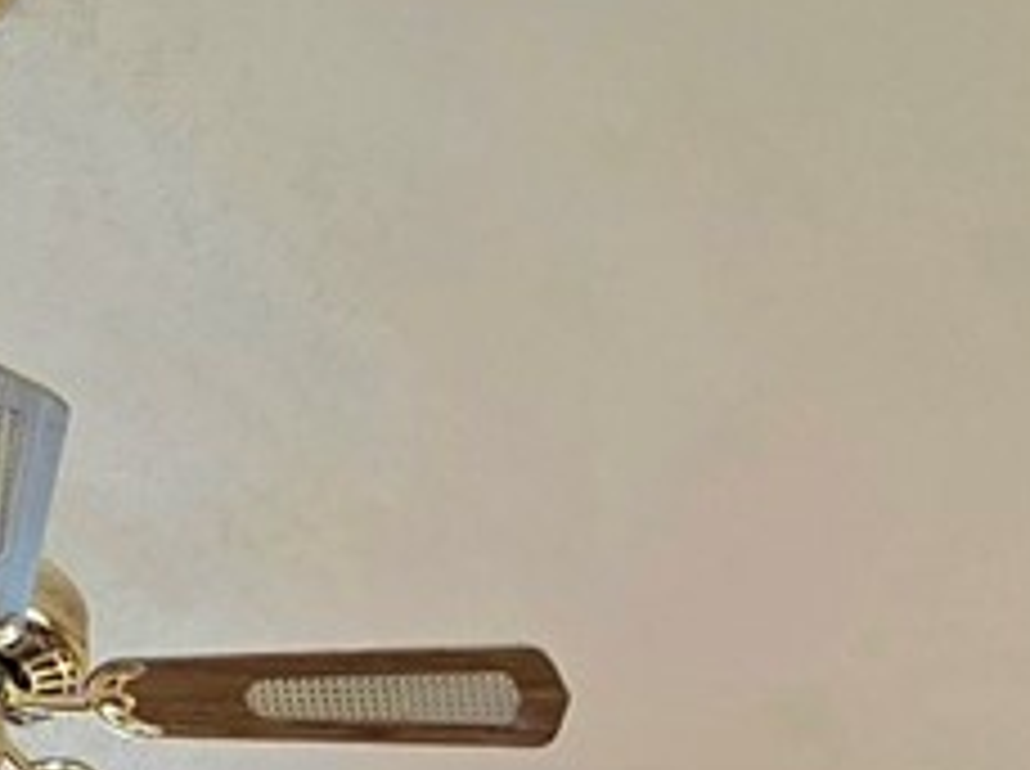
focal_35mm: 91
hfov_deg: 21.5
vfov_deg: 10.7
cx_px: 337
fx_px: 2703
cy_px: 2351
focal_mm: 2.2
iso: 160
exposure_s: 1/60.2
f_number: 1.9
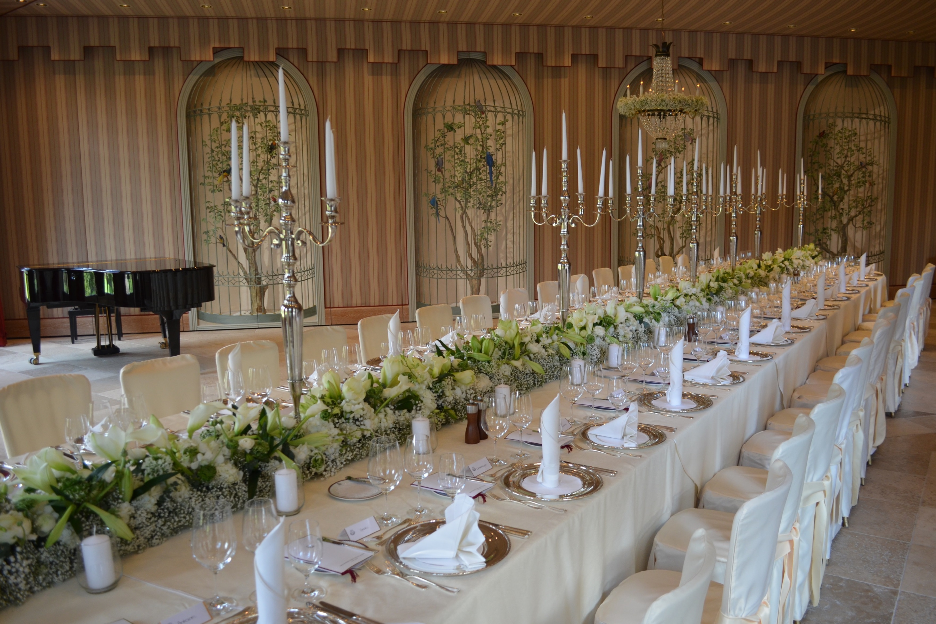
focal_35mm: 28
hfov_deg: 65.5
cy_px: 314
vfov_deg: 46.4
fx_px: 728
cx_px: 468
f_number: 4
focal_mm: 18
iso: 400
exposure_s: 1/60
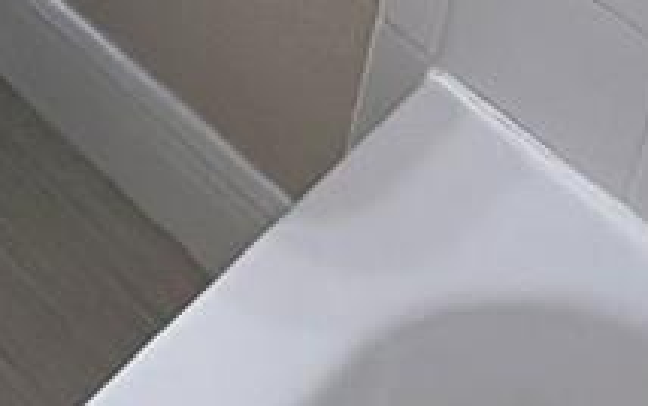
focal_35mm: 111
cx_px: -327
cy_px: -970
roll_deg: -2.1
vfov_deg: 8.7
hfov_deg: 17.0
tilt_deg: -21.4
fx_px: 1961
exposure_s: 1/120
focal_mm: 2.22
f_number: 2.2
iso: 160
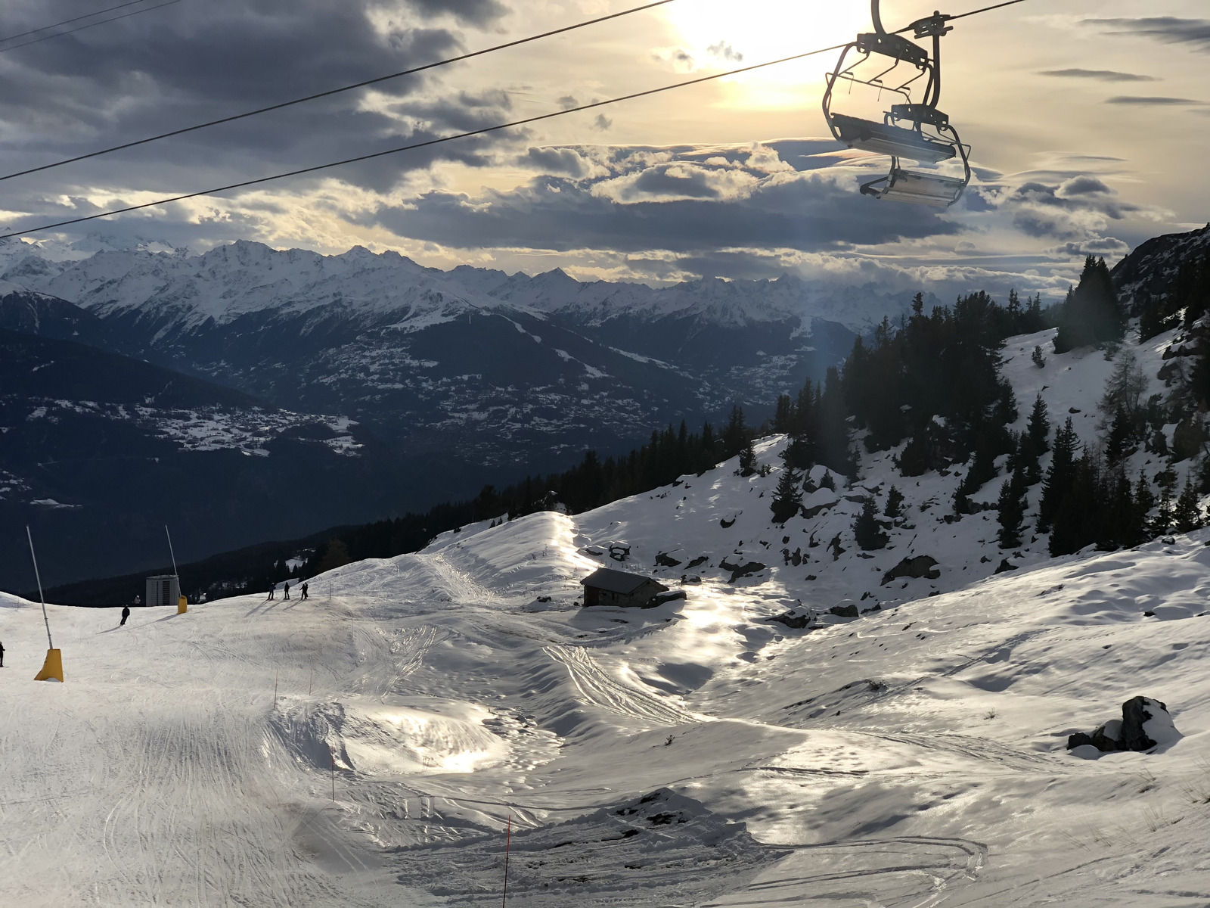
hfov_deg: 36.8
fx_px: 1818
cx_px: 605
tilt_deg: -3.9
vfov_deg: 28.0
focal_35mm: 52
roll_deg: -0.4
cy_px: 454
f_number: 2.4
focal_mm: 6
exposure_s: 1/2088
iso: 16
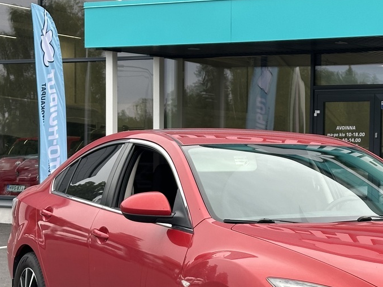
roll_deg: -0.9
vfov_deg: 14.4
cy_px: 234
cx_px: 313
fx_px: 1128
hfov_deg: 19.1
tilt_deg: -3.2
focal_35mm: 102
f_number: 1.78
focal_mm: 6.86
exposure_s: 1/564
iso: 64
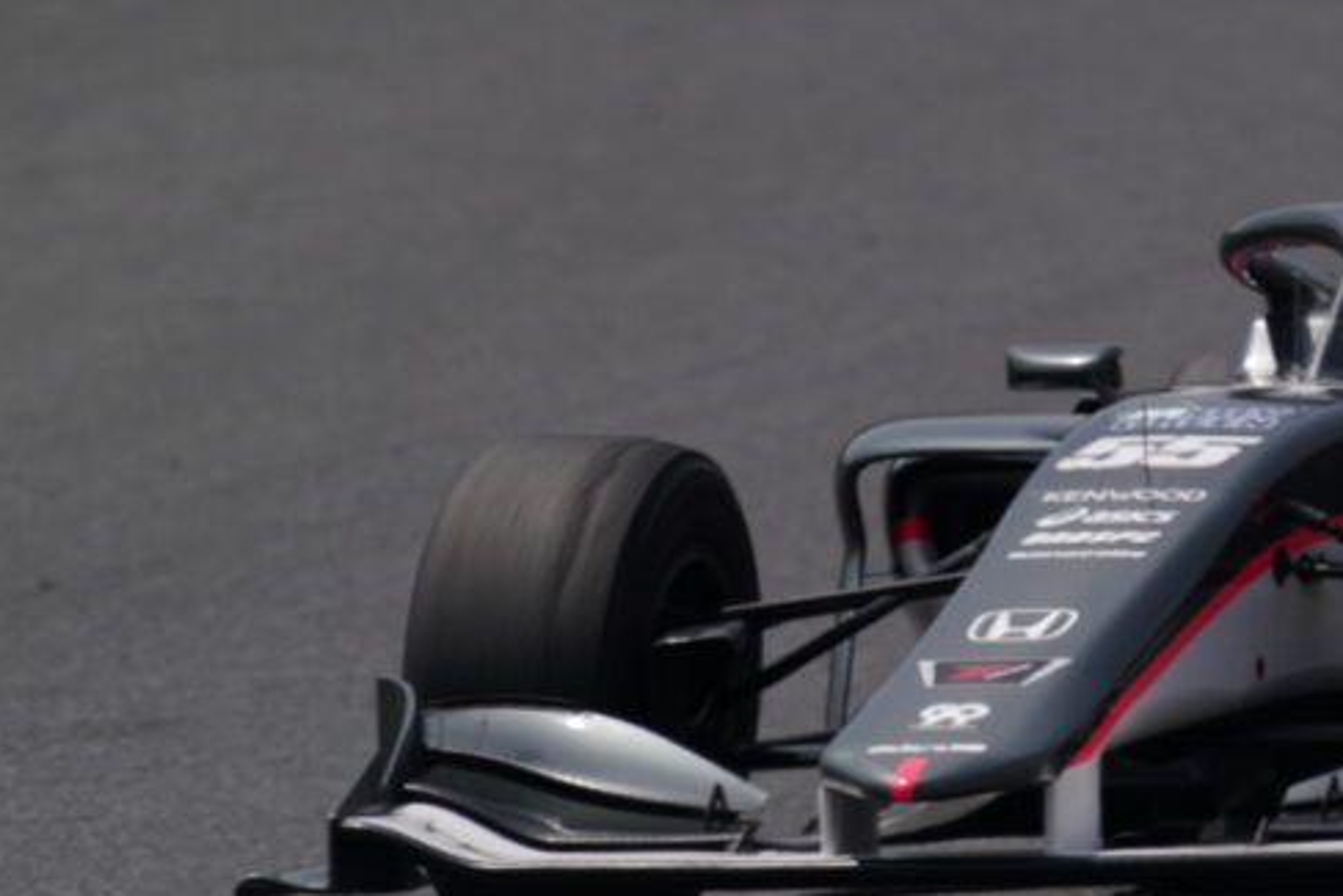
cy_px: 347
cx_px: 1293
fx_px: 70972
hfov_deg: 1.1
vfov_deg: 0.7
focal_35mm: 1902
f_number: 9
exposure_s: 1/1250
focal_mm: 791
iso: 320
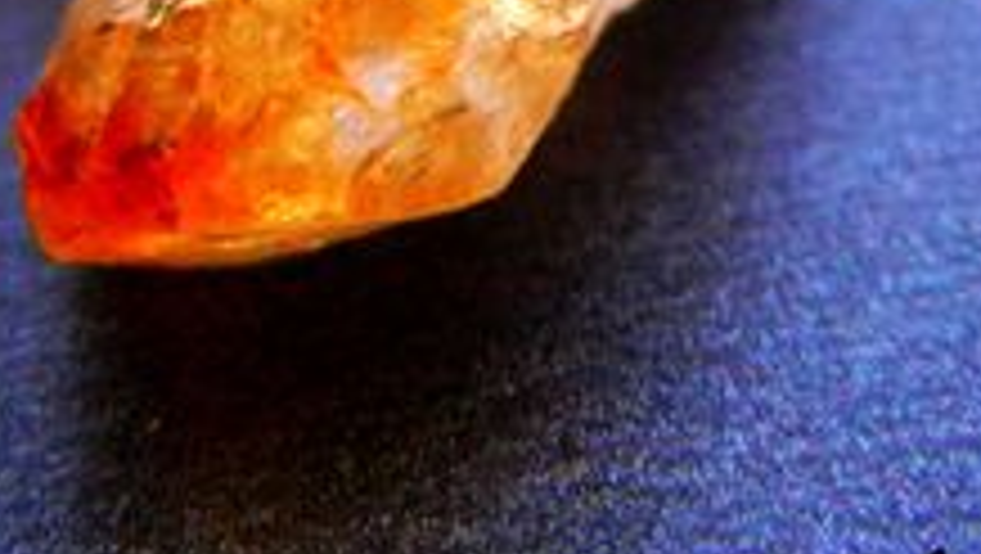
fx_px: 1874
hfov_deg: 29.3
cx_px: 477
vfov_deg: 16.1
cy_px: -122
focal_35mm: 72
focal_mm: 5.4
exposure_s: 1/72.7
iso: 800
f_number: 3.5
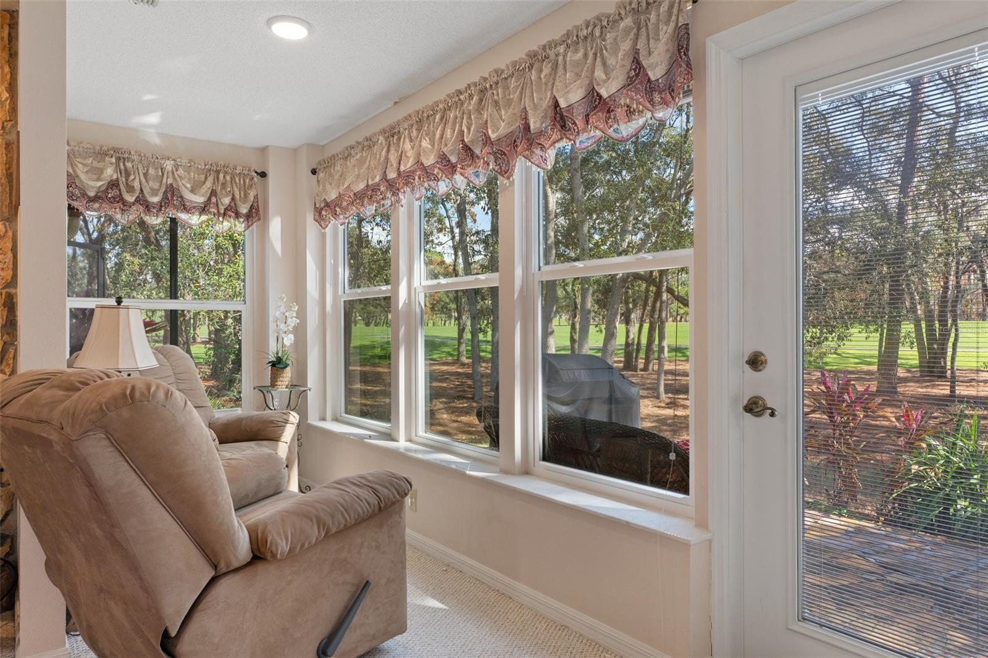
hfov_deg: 77.3
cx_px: 494
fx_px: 617
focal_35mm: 22
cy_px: 329
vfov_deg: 56.1
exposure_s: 1/5
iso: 320
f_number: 8
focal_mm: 15
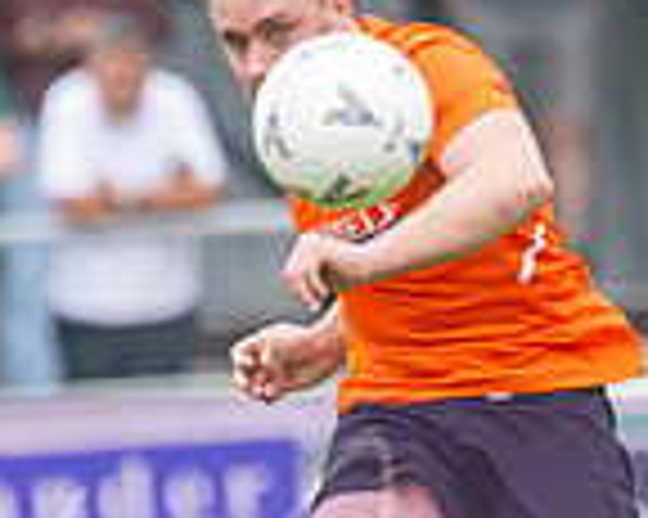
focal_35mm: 2192
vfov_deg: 0.7
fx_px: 42010
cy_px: 444
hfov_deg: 0.9
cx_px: 904
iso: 400
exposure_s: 1/1250
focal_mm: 300
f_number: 2.8
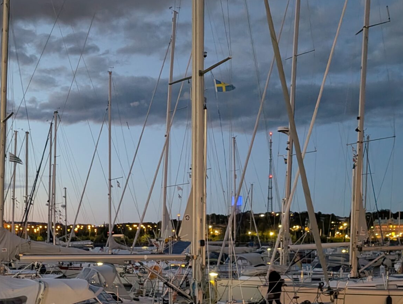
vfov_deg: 27.0
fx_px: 618
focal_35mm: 53
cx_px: 107
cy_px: 250
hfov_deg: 35.4
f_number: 1.68
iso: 1538
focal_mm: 6.9
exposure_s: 1/19.2
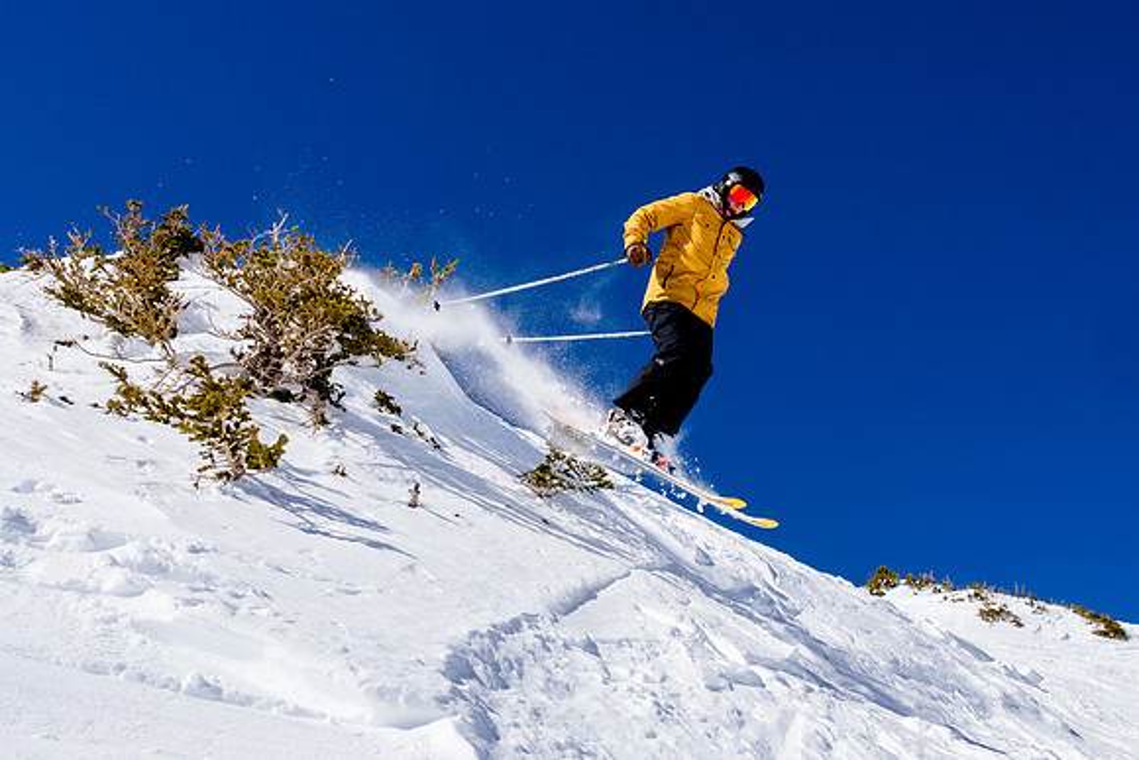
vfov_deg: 37.5
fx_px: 1113
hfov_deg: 54.1
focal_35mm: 35
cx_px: 606
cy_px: 297
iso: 400
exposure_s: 1/640
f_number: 11
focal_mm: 18
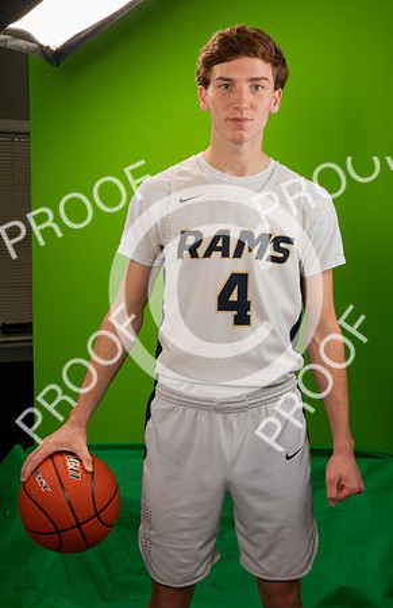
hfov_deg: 28.5
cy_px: 292
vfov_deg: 42.9
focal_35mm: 46
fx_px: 773
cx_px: 167
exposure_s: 1/60
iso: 800
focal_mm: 24
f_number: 20
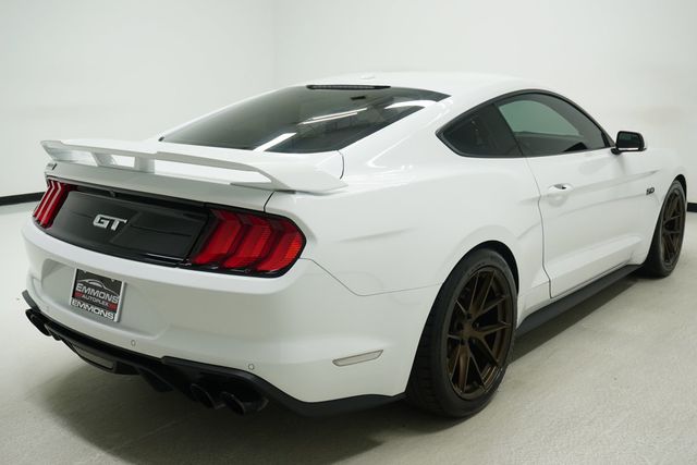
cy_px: 232
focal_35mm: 36
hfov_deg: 53.1
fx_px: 697
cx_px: 348
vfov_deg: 36.9
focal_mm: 24
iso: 640
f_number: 5.6
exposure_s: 1/200
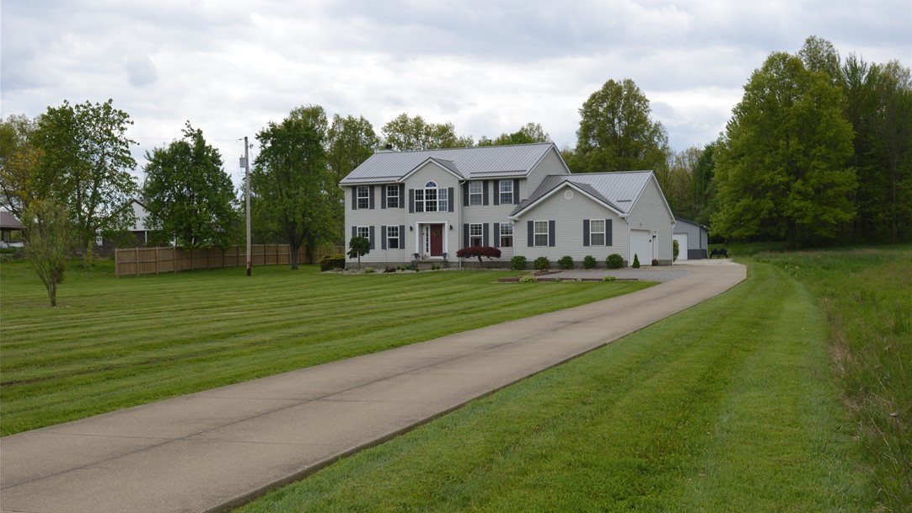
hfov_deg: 49.4
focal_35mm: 41
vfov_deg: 29.0
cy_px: 278
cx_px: 457
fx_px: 992
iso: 100
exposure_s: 1/200
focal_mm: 26
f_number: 9
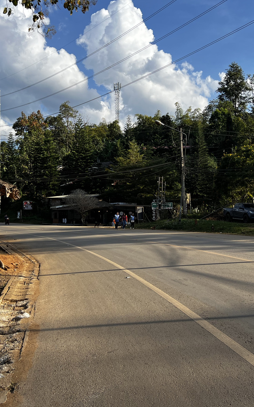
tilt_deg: +3.1
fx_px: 410
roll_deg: -0.4
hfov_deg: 34.4
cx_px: 120
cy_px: 203
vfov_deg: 52.7
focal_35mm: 37
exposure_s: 1/2404
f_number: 1.5
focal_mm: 5.7
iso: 50
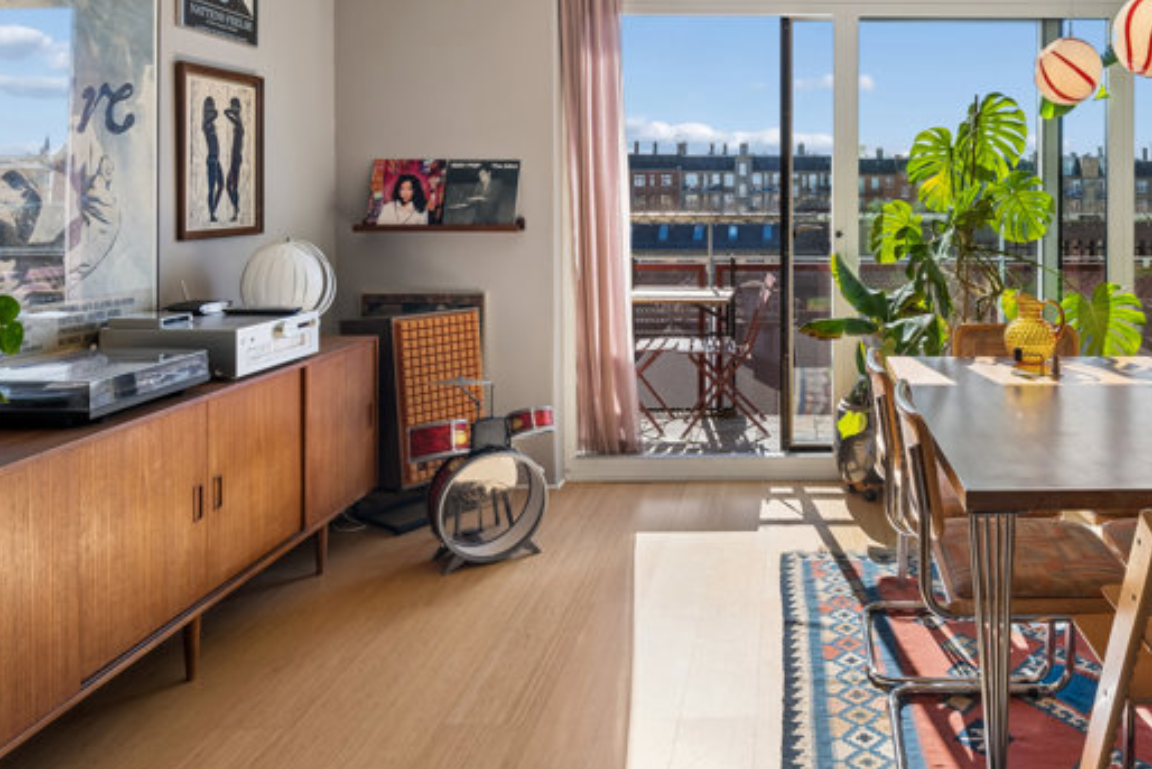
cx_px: 814
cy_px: 214
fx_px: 896
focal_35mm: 28
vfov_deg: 45.2
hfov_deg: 62.9
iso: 160
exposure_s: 1/100
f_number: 9
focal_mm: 18
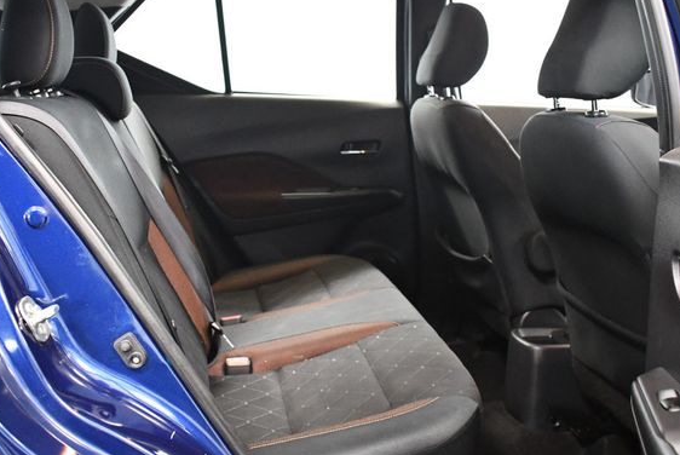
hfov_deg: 47.3
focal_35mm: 41
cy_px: 232
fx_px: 775
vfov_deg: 32.7
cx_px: 311
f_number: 3.5
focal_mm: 18
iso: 4000
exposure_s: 1/60
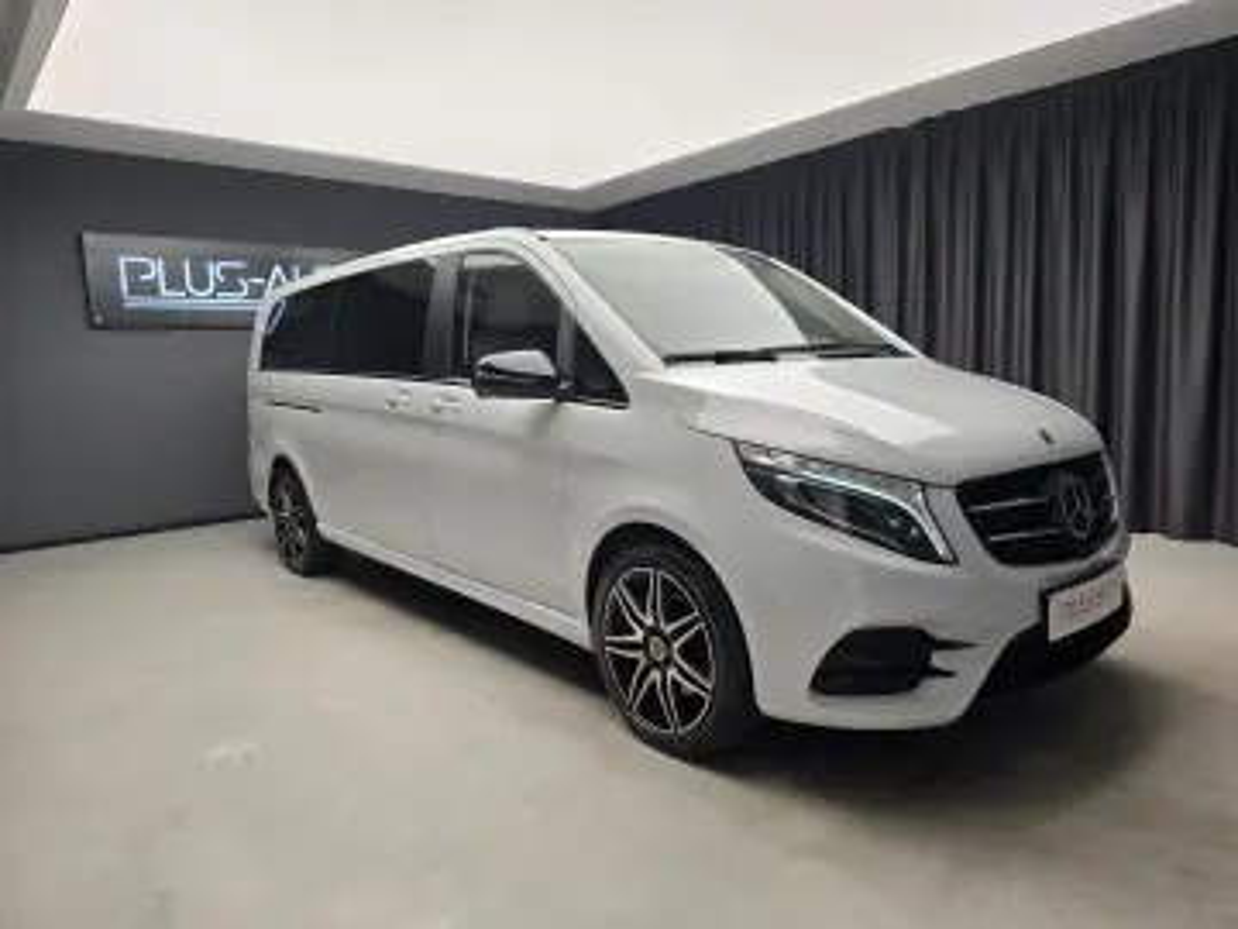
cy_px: 464
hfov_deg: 73.9
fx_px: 823
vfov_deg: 58.9
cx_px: 619
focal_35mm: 23
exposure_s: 1/66
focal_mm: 6.3
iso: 32
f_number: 1.7
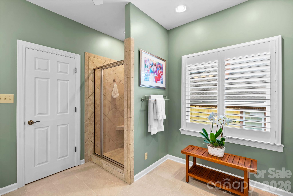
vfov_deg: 73.7
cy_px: 98
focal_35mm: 16
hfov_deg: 96.7
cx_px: 146
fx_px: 130
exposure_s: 1/1.67
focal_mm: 16
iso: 100
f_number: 8
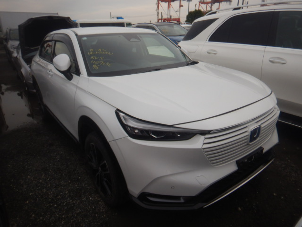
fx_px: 209
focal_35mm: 24
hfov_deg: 71.6
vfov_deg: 56.8
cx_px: 151
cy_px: 114
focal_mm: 4.3
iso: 125
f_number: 2.8
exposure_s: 1/320
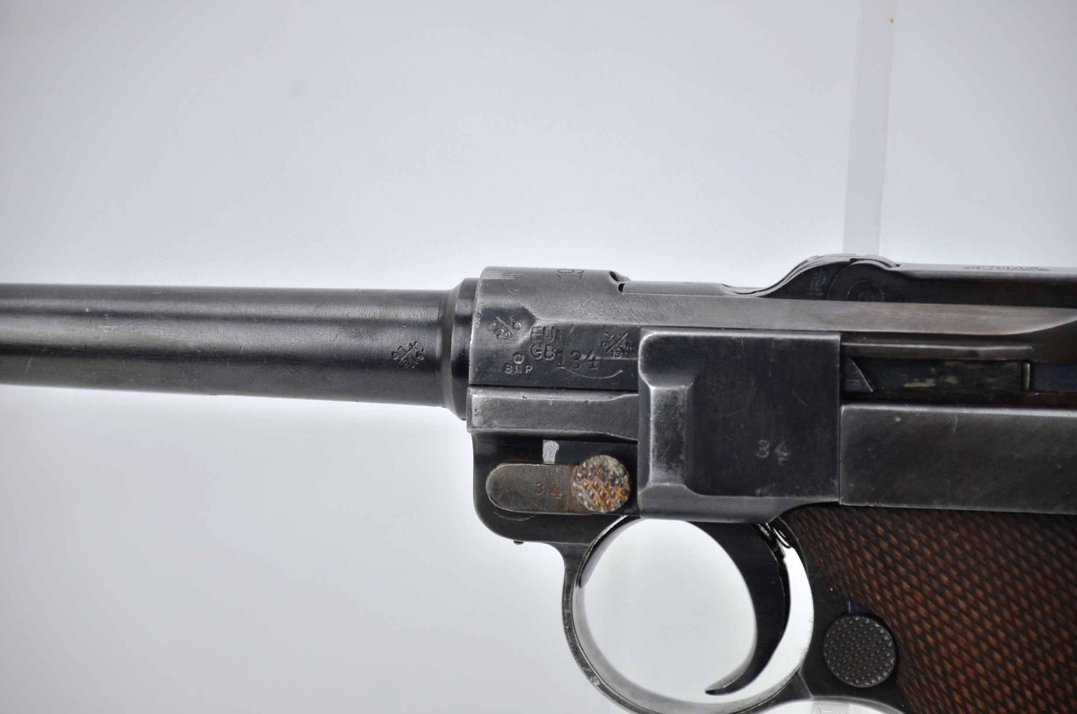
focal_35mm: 202
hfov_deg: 10.2
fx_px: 6046
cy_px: 357
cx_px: 538
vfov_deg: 6.8
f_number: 5.6
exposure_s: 1/250
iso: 720
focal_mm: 135
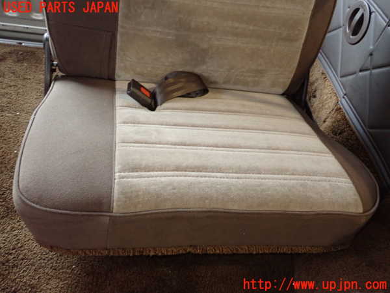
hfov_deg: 52.6
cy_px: 146
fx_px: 394
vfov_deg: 40.7
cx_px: 195
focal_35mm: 35
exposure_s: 1/15
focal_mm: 6.42
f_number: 2.6
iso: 800
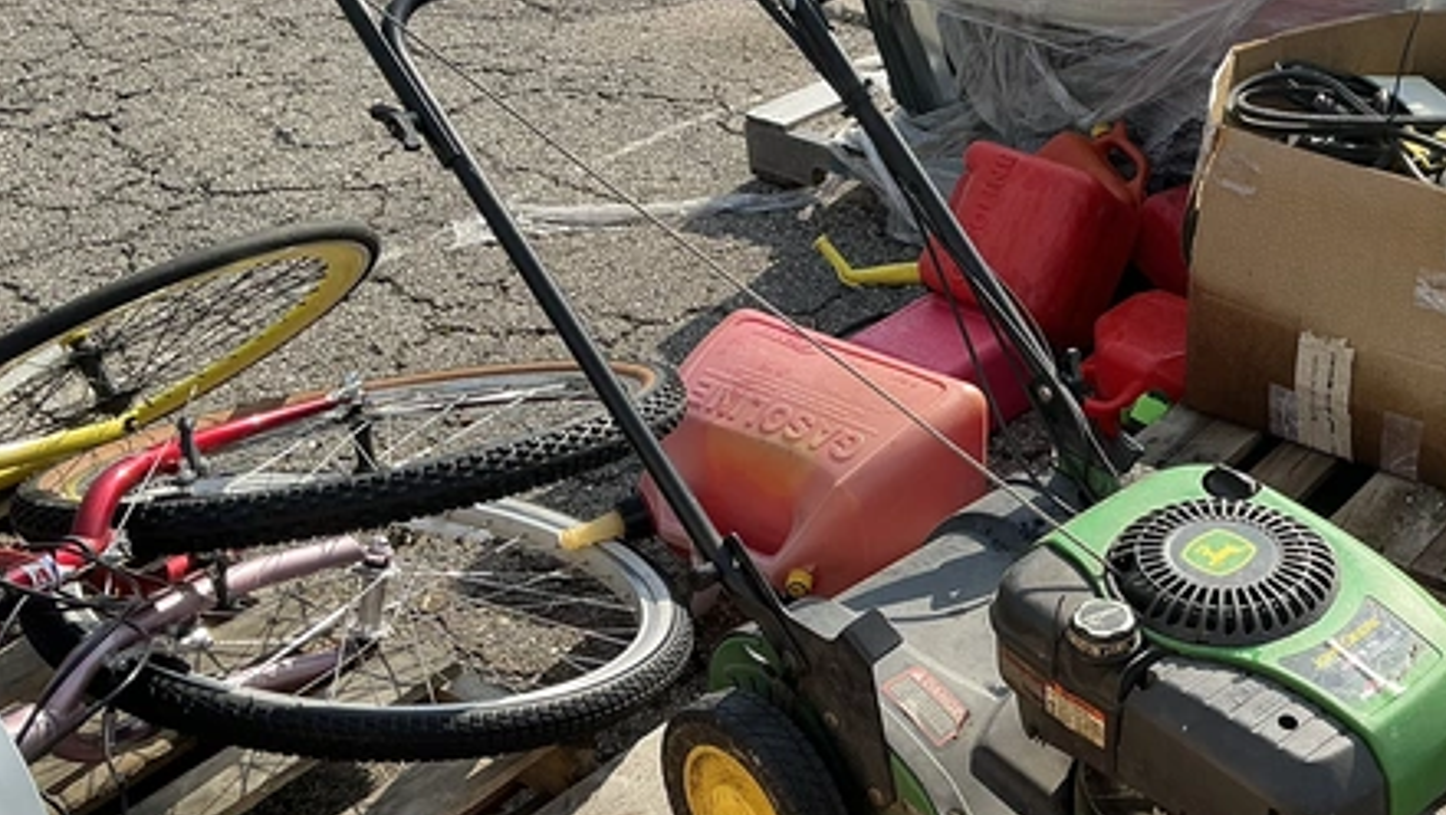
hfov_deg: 38.7
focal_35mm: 52
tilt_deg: -31.2
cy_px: 449
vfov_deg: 23.1
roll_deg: +1.9
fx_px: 1995
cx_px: 1098
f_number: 1.8
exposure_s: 1/997
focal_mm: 3
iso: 25
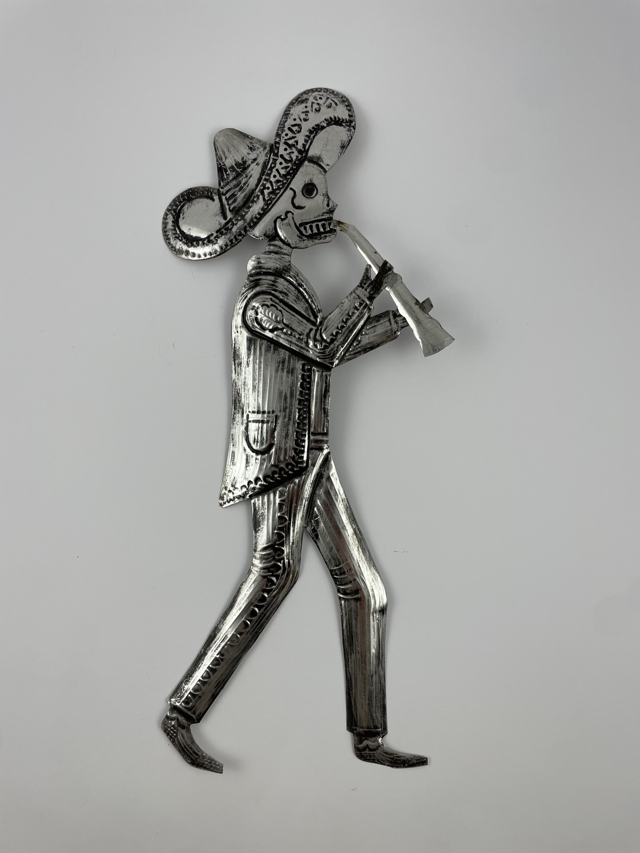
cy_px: 426
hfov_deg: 53.1
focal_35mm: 26
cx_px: 320
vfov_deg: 67.3
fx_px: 641
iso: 40
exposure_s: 1/119
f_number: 1.6
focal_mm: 4.2
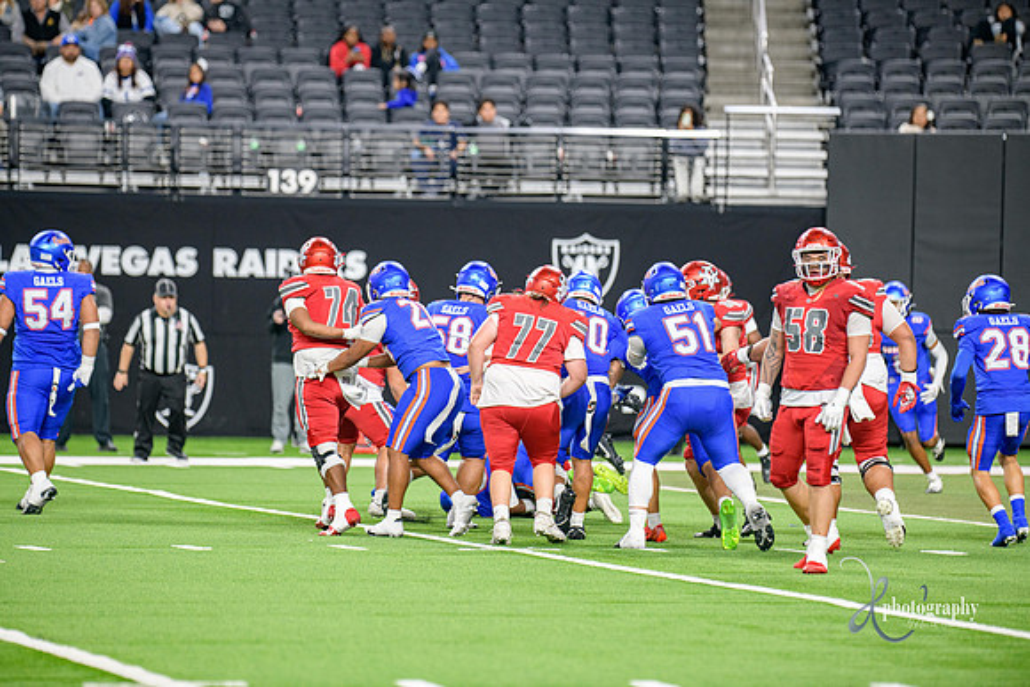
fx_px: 6296
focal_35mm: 220
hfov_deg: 9.4
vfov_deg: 6.2
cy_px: 344
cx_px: 515
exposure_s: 1/400
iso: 1000
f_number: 2.8
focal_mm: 220
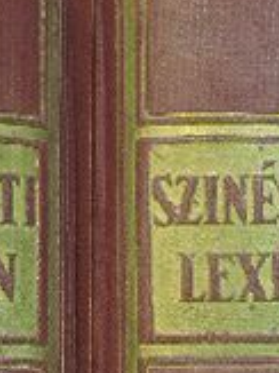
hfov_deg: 9.4
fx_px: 1689
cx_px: 85
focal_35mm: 157
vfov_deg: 11.9
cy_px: 606
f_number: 3.3
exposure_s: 1/100
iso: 800
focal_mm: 7.1
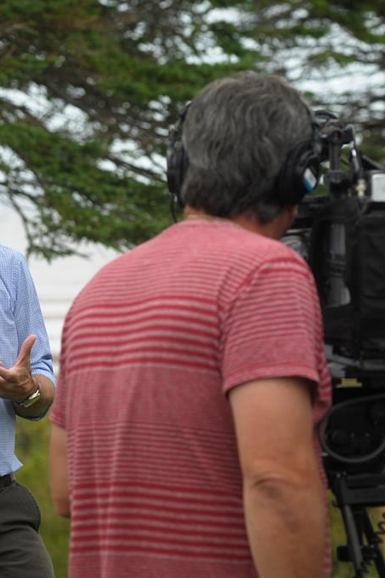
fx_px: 4365
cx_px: -43
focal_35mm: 272
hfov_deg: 5.0
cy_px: 289
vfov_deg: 7.6
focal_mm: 120
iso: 400
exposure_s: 1/500
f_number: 5.6
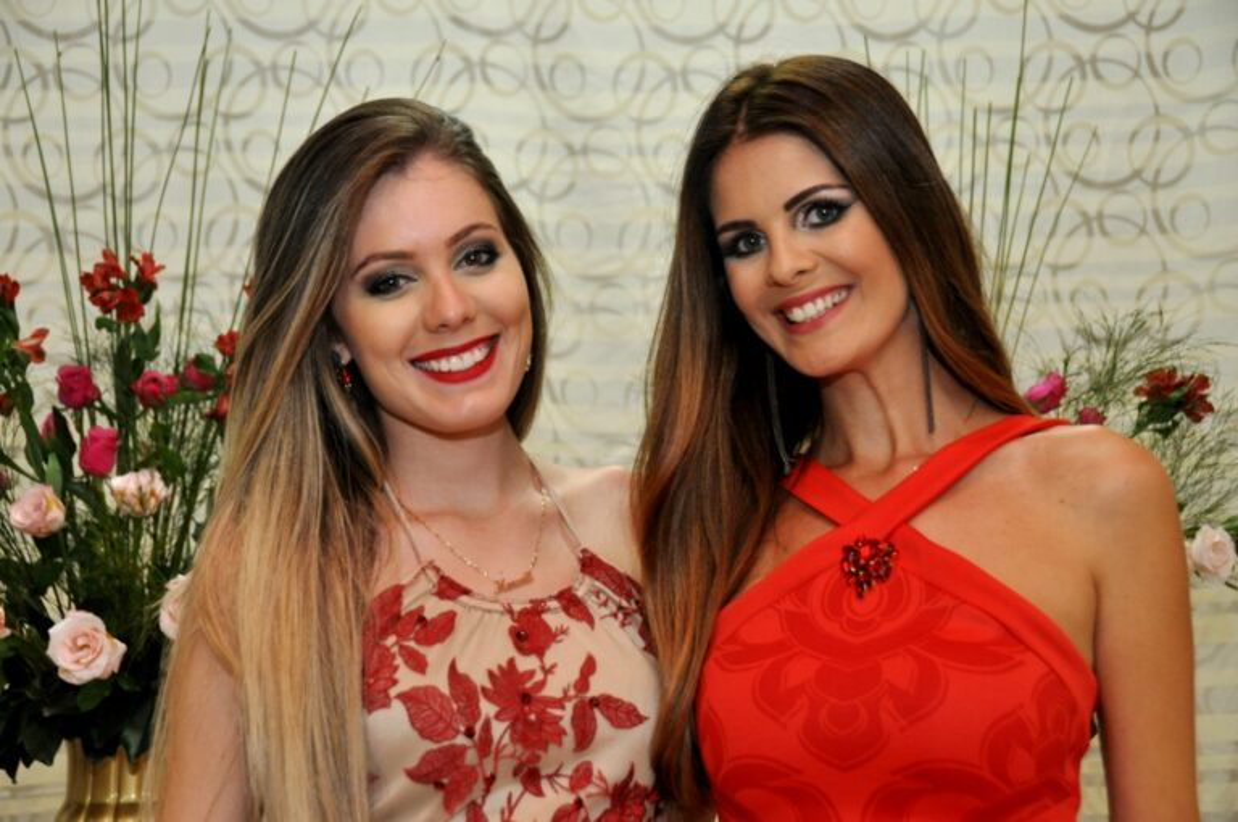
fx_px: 2370
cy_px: 411
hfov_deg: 29.3
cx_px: 619
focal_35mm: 69
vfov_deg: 19.7
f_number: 4.5
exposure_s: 1/60
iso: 800
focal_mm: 46
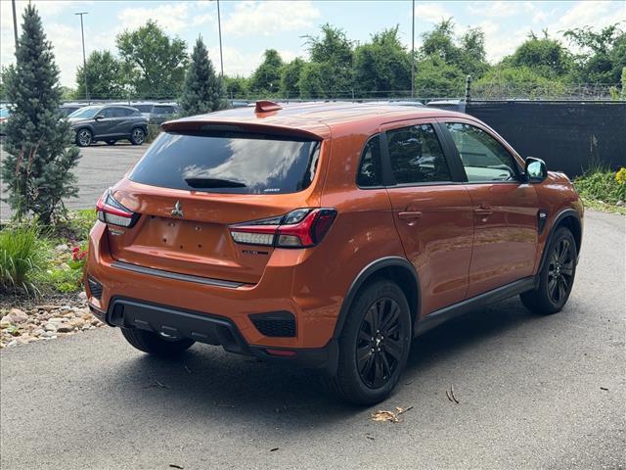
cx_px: 313
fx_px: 868
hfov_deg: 39.7
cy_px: 235
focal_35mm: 48
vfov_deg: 30.3
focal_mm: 6.76
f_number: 1.78
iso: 100
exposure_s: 1/917
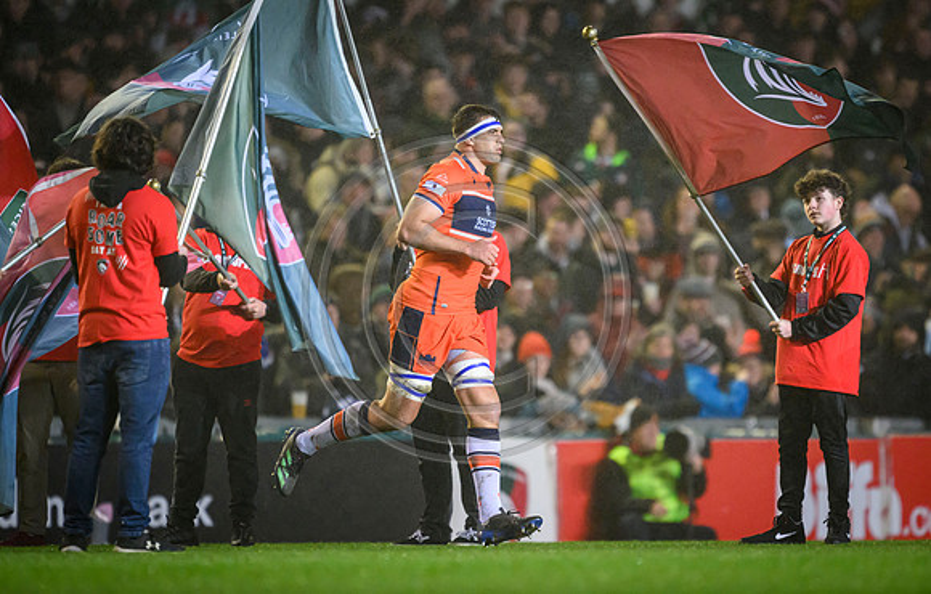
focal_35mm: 640
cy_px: 340
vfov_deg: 2.1
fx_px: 16332
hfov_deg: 3.3
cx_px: 520
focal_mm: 560
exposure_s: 1/800
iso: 8000
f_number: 4
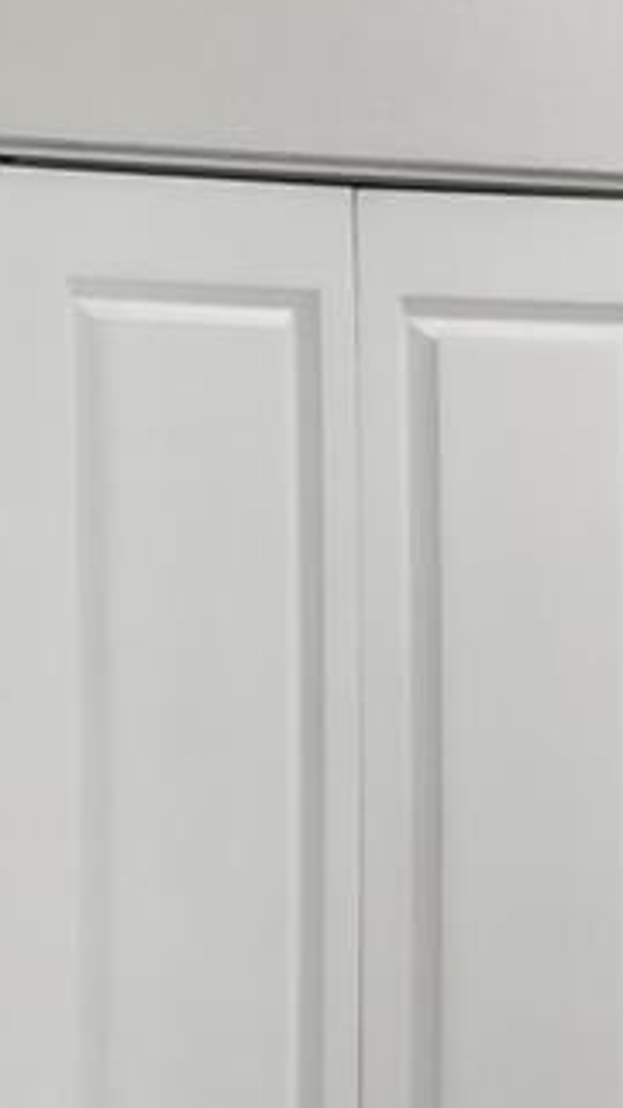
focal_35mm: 78
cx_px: -1642
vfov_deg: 26.6
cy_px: 912
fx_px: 2292
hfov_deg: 9.0
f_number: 4
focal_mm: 10
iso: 400
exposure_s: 1/80
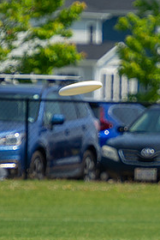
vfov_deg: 2.1
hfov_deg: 1.4
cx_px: 202
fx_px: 6685
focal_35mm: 1004
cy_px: 109
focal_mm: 240
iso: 200
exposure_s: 1/2000
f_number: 4
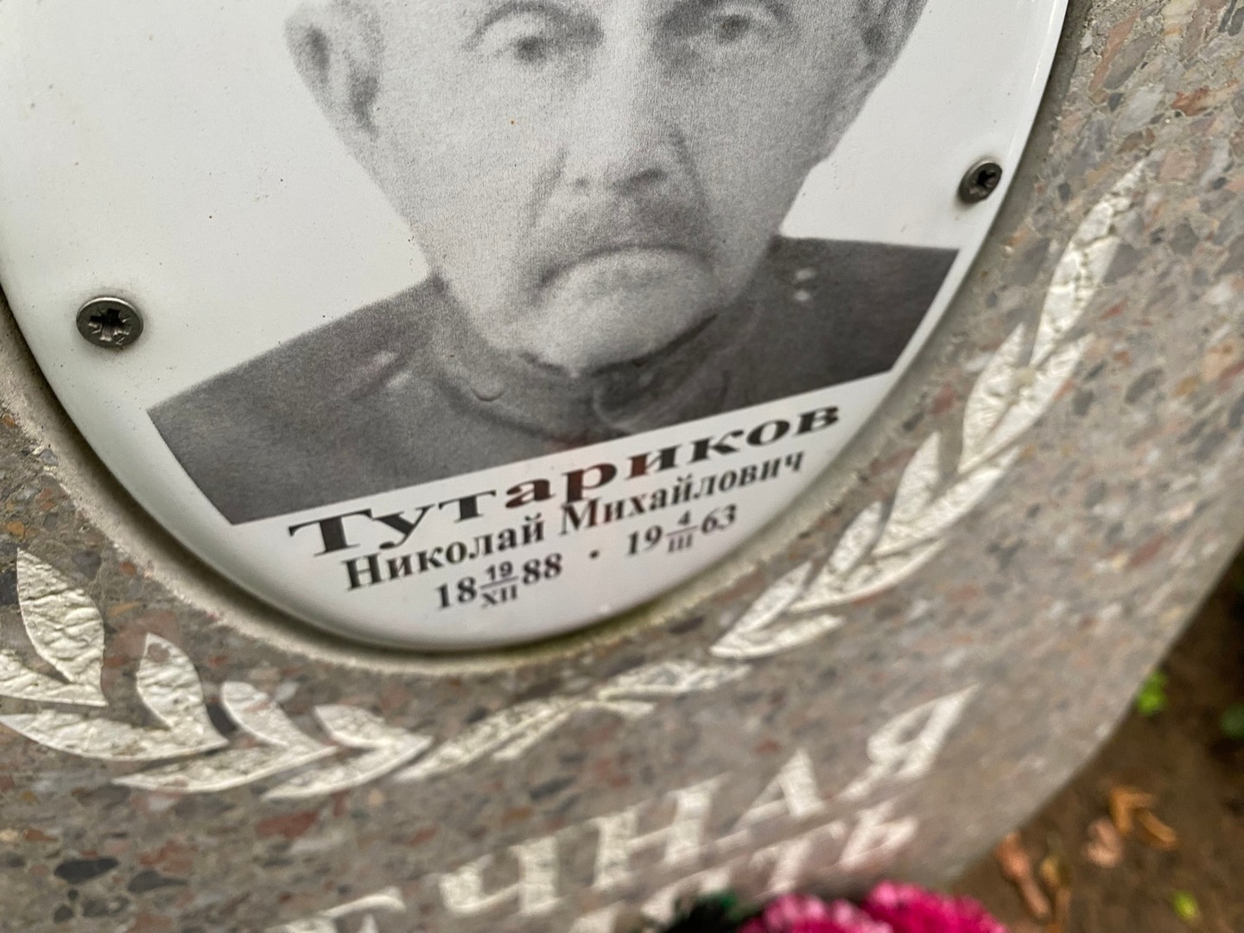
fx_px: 898
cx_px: 622
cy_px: 466
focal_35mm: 25
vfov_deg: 54.9
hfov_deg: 69.4
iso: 125
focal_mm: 4.25
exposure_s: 1/70
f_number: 1.8
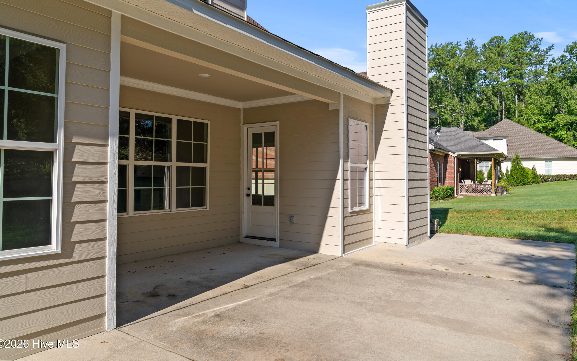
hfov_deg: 72.5
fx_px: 393
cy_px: 165
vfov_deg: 49.2
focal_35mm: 25
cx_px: 290
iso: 80
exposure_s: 1/125
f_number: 6.3
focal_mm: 24
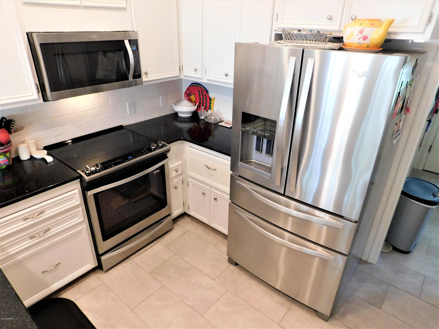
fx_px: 292
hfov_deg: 73.9
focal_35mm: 23
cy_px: 164
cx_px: 220
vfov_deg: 58.9
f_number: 3
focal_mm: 4
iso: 400
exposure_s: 1/15
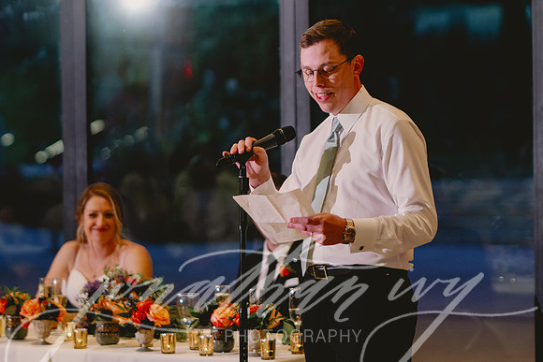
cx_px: 272
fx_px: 1916
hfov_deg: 16.1
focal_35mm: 127
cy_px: 181
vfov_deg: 10.8
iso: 500
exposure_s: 1/160
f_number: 2
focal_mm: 85
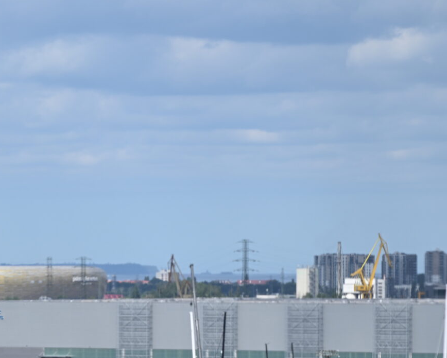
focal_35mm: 332
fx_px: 4394
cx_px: 2
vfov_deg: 4.7
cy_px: 335
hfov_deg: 5.8
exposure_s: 1/500
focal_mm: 120
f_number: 5.6
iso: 100
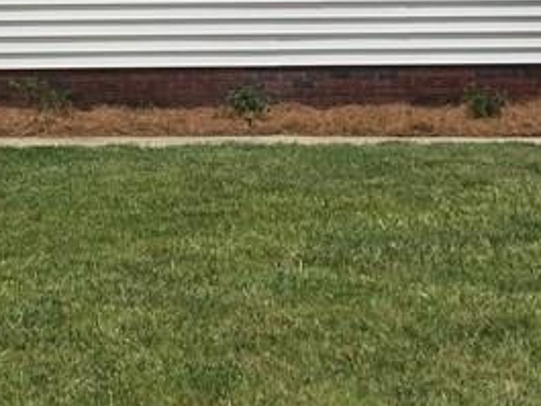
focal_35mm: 112
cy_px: -96
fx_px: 1751
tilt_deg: +3.4
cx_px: -223
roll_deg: -0.2
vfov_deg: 12.9
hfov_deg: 16.3
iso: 32
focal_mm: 4.15
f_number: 2.2
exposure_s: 1/3049
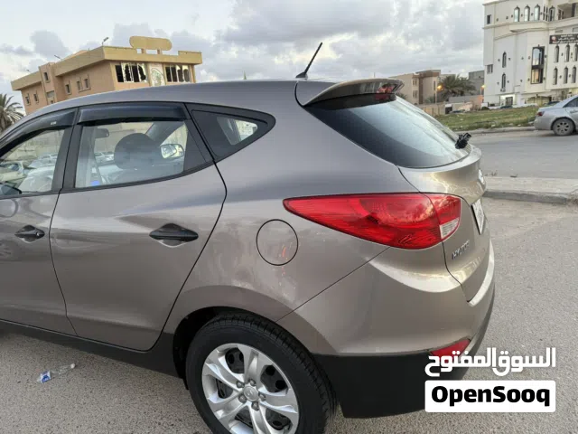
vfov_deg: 56.8
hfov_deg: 71.6
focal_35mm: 24
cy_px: 217
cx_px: 289
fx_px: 401
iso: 200
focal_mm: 6.76
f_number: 1.78
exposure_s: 1/90
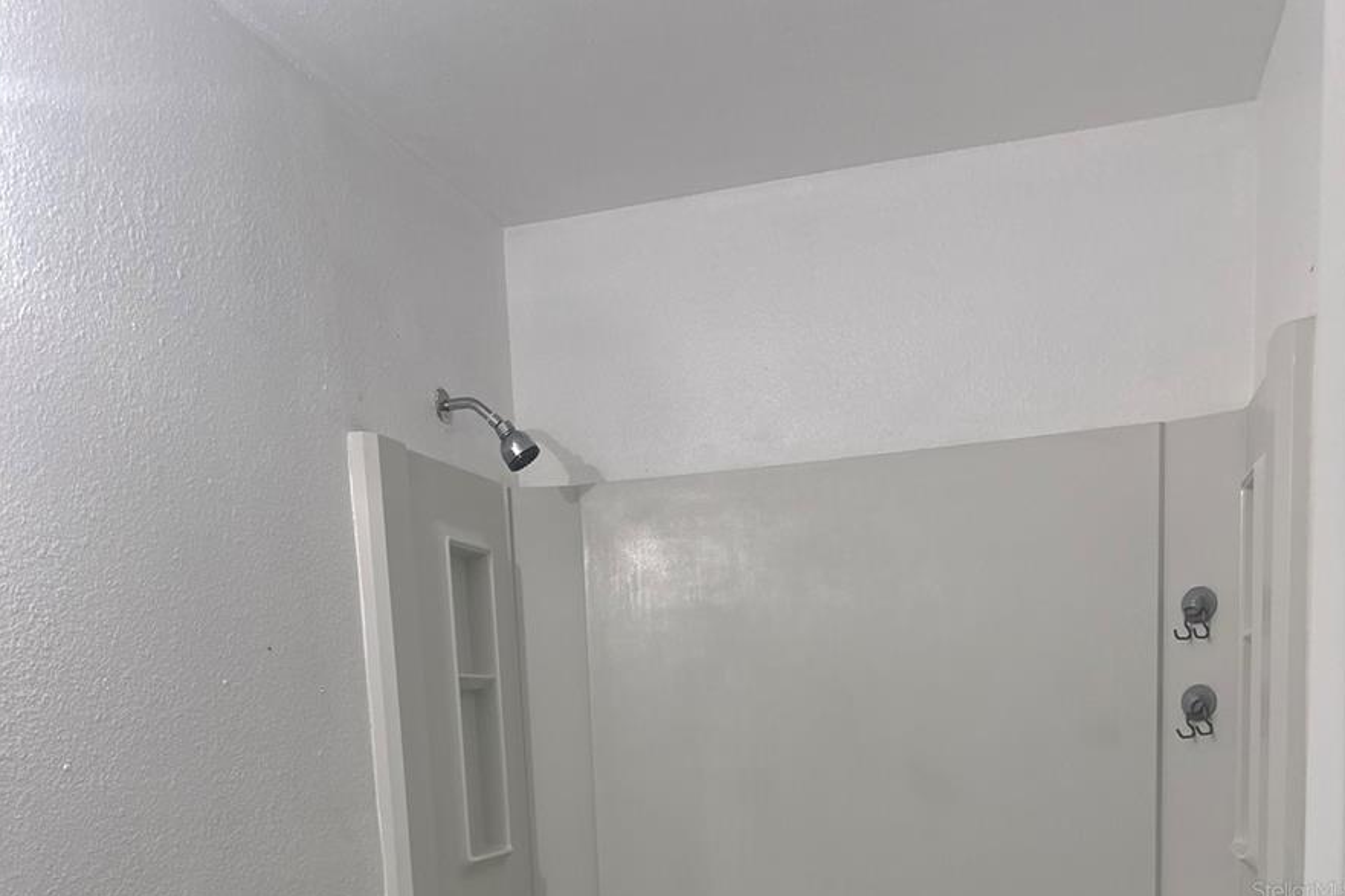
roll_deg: +1.4
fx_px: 1270
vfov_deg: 35.3
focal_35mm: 34
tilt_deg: -7.2
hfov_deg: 55.8
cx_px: 673
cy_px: 890
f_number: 1.78
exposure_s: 1/120
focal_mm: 6.76
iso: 160
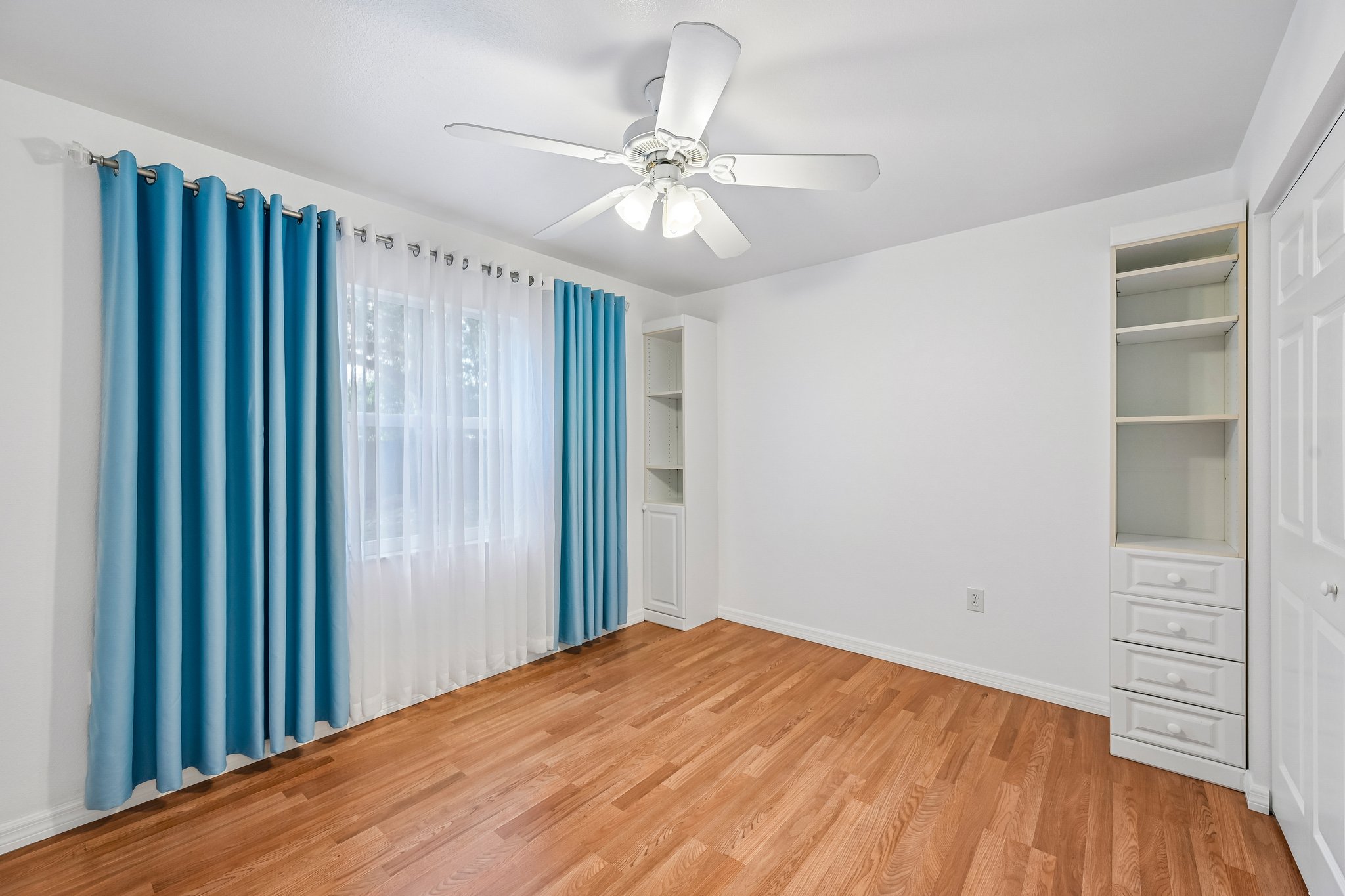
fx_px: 523
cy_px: 448
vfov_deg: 81.2
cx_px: 672
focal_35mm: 14
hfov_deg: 104.3
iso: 400
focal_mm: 14
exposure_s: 1/30
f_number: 8
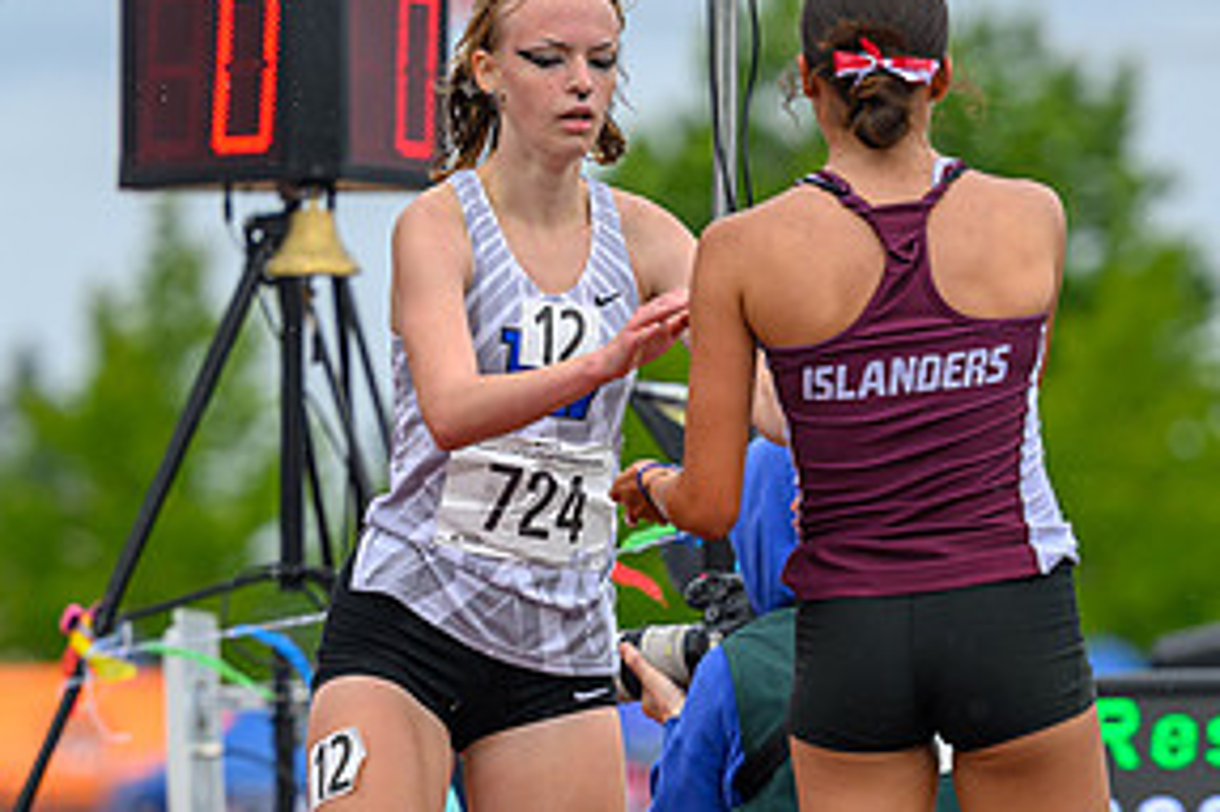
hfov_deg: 4.8
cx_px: 506
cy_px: 490
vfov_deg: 3.2
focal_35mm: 434
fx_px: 14699
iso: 110
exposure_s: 1/1600
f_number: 3.2
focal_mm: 165
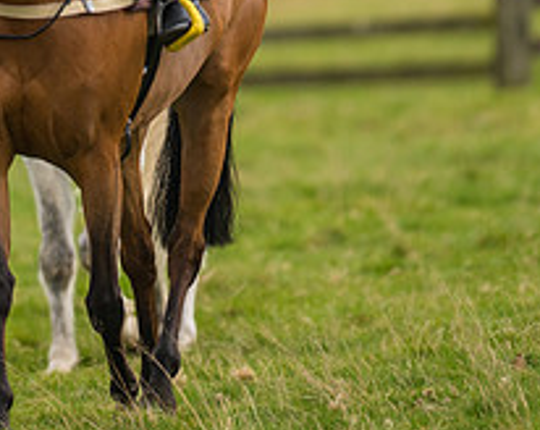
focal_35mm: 1232
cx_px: -14
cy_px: -58
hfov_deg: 1.6
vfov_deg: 1.3
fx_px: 19652
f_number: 4
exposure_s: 1/1600
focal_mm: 400
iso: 400
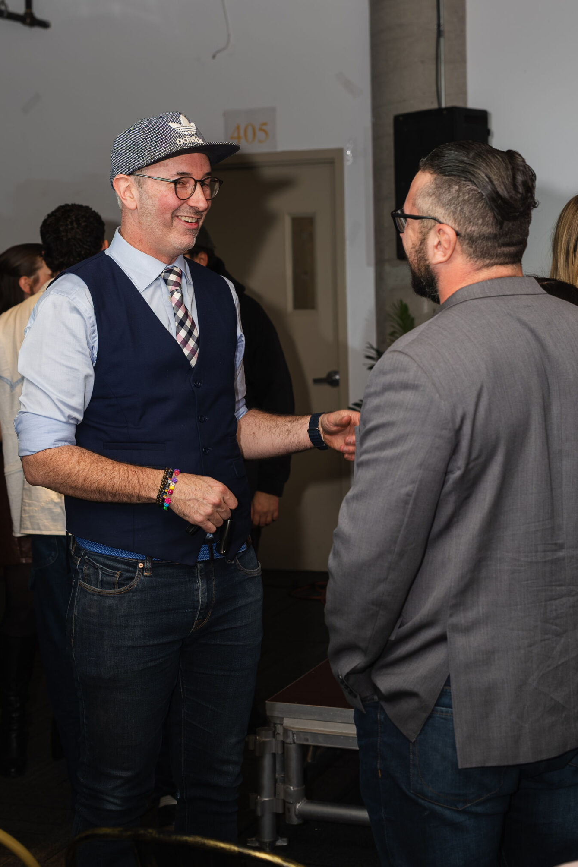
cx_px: 271
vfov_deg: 30.9
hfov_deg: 20.9
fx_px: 1566
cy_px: 359
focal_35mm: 65
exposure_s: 1/250
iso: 200
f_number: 2.8
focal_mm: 34
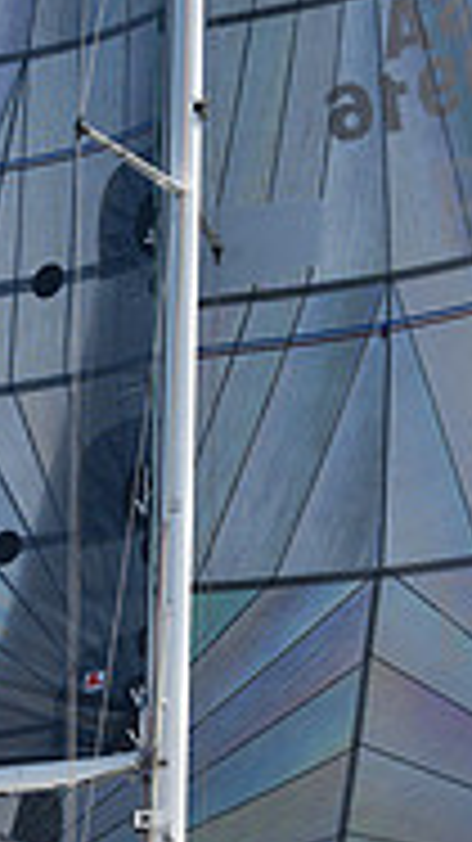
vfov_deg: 9.4
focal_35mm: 227
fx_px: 5058
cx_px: 198
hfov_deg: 5.3
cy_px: 849
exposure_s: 1/1250
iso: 250
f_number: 4.5
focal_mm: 70
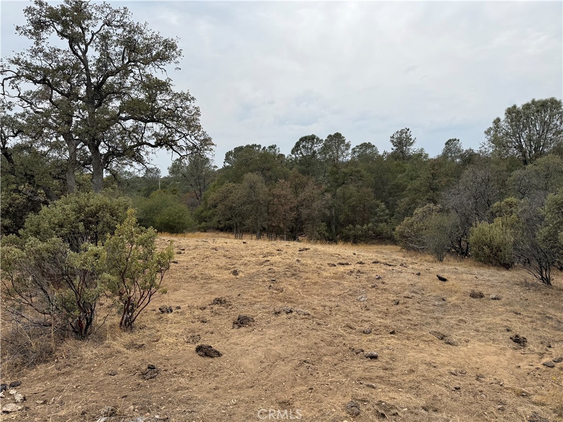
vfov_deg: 56.8
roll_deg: +1.6
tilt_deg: -2.0
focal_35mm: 24
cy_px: 211
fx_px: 390
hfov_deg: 71.6
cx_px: 282
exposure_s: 1/3953
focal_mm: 6.76
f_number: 1.78
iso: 80
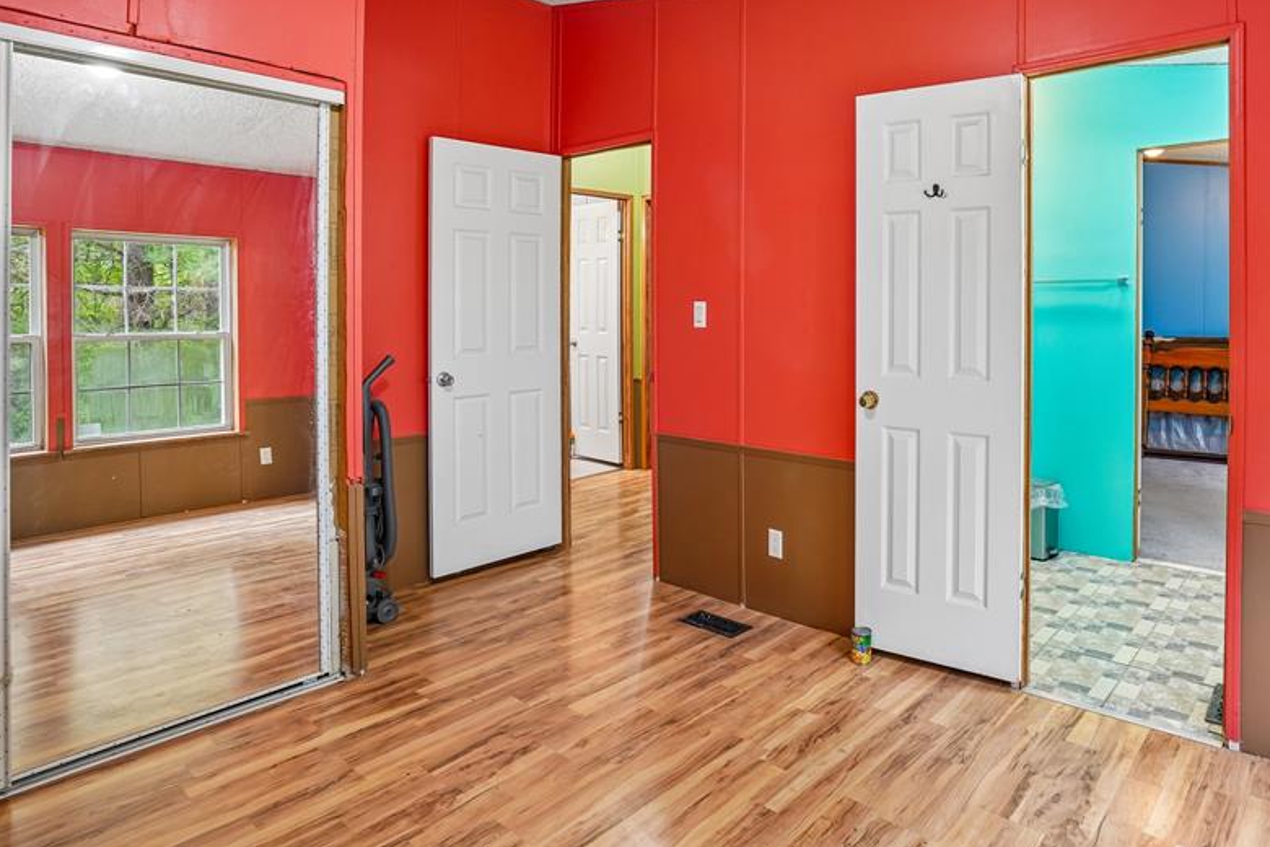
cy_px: 316
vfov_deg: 58.7
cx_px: 777
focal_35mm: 21
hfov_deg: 80.0
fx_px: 741
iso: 400
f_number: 8
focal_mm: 16
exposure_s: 1/4
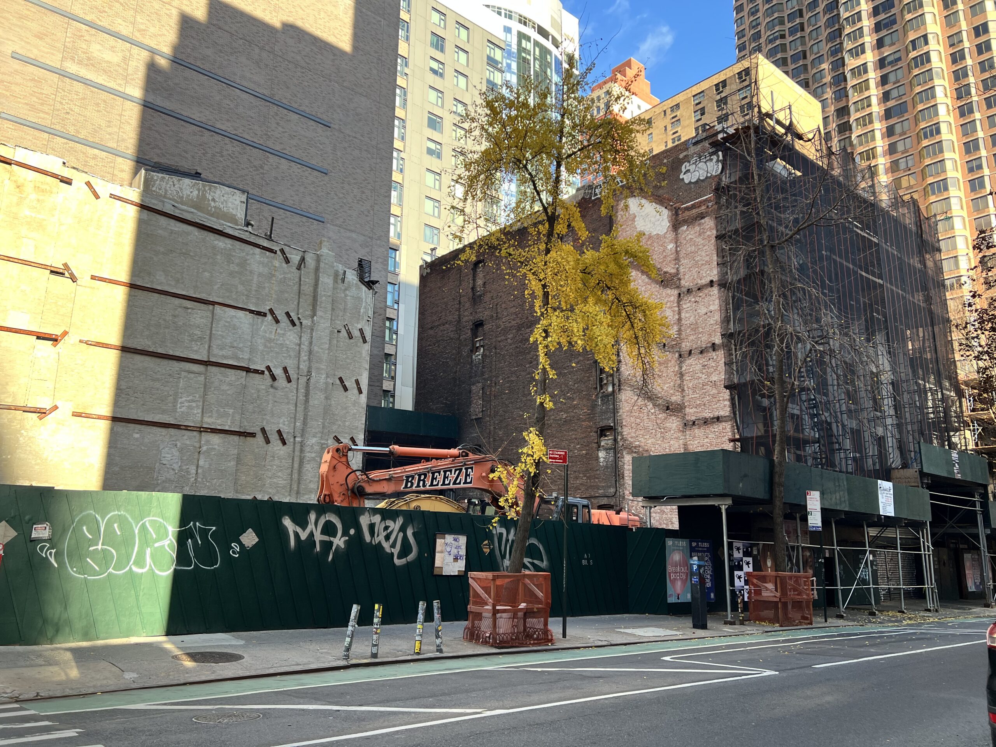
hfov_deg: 67.3
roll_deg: -1.3
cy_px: 374
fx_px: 748
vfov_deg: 53.1
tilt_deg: +11.3
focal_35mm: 26
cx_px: 498
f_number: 1.5
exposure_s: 1/313
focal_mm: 5.7
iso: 50
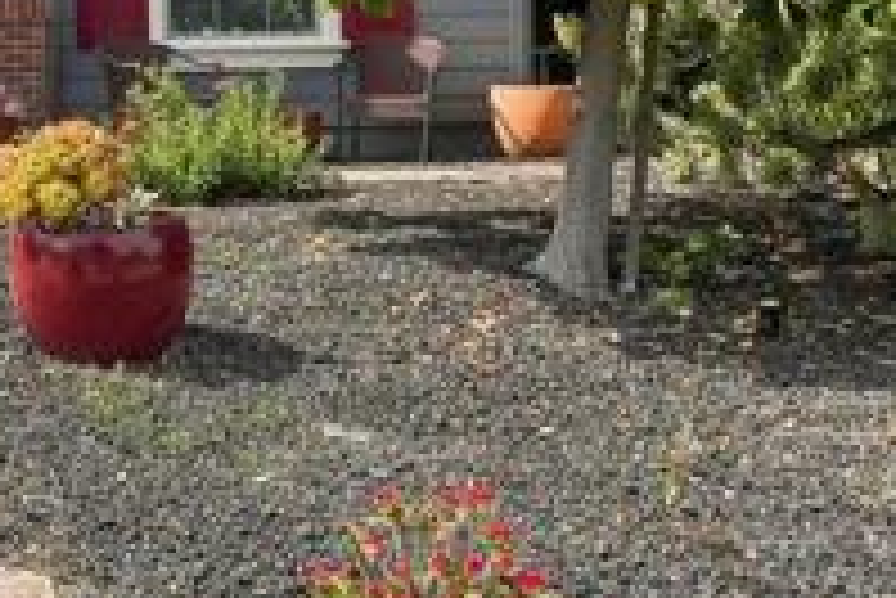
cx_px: -248
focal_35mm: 72
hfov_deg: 24.7
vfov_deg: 17.8
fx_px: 1793
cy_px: -175
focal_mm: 14
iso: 640
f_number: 8
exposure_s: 1/1250
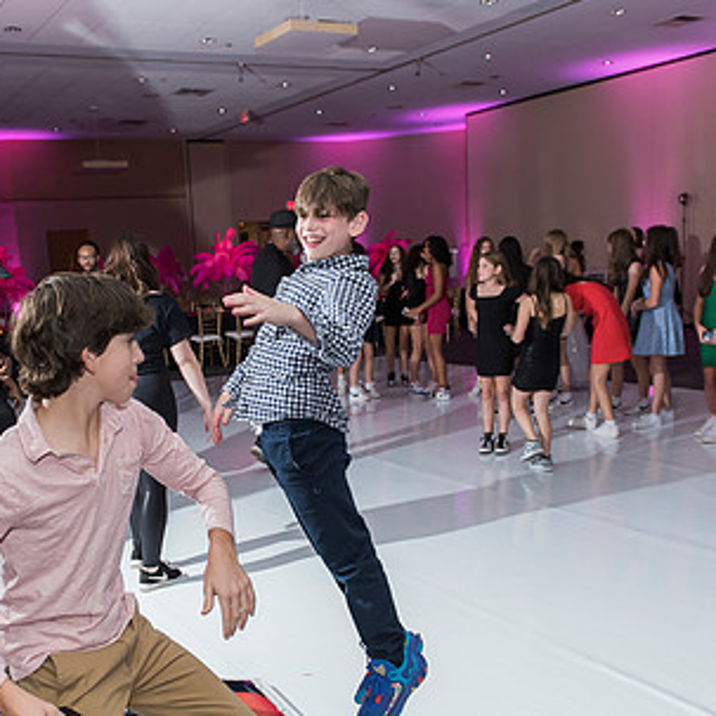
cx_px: 274
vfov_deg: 42.6
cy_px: 438
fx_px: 913
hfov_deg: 42.6
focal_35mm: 39
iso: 800
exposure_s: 1/100
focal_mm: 24
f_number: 3.5
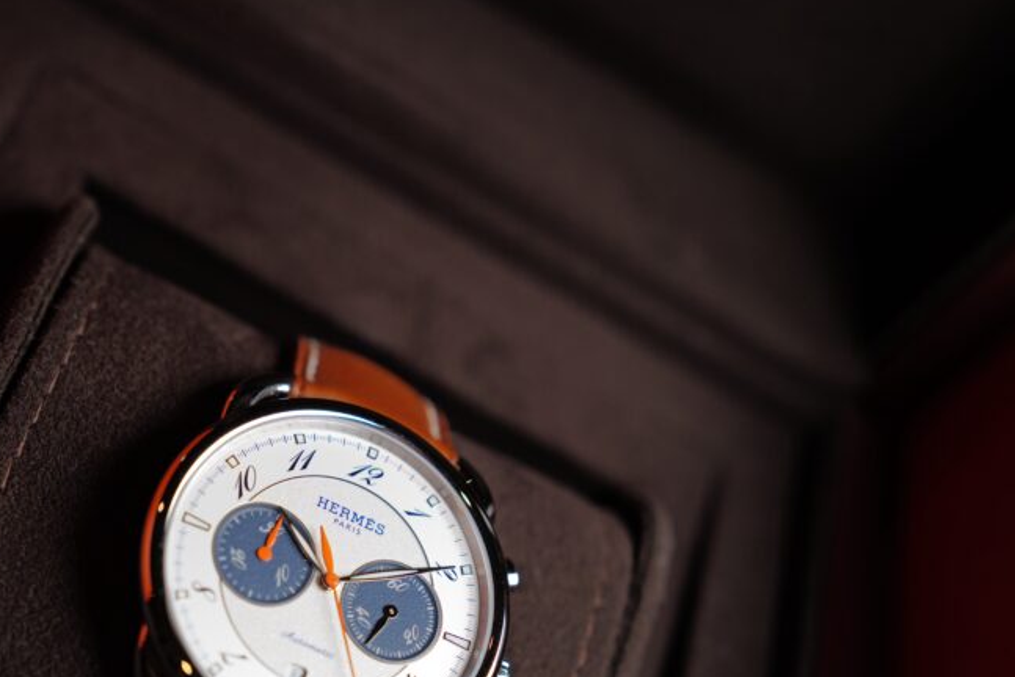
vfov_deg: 19.9
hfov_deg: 29.3
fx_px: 1918
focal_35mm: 68
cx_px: 301
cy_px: 517
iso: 100
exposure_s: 1/125
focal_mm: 43
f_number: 3.5
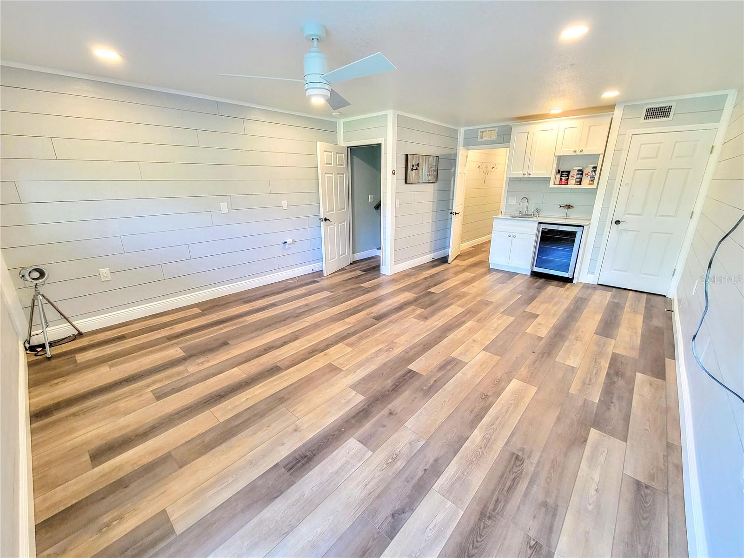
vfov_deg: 89.9
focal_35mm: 13
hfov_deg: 106.2
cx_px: 372
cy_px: 279
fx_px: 279
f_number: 2.2
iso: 200
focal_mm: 2.2
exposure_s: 1/60
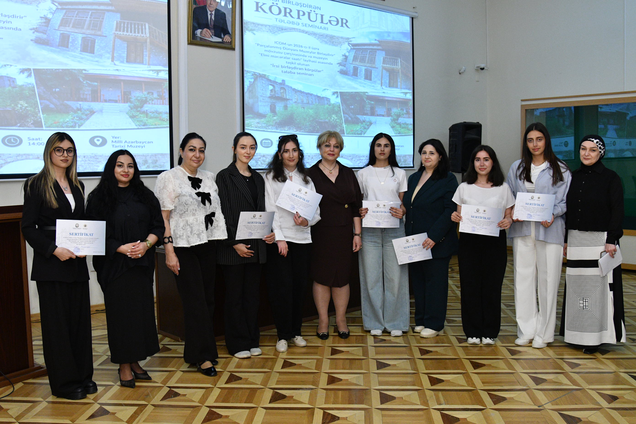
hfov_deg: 53.1
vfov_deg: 36.9
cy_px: 212
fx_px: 636
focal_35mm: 36
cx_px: 318
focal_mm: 24
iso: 2500
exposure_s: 1/160
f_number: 4
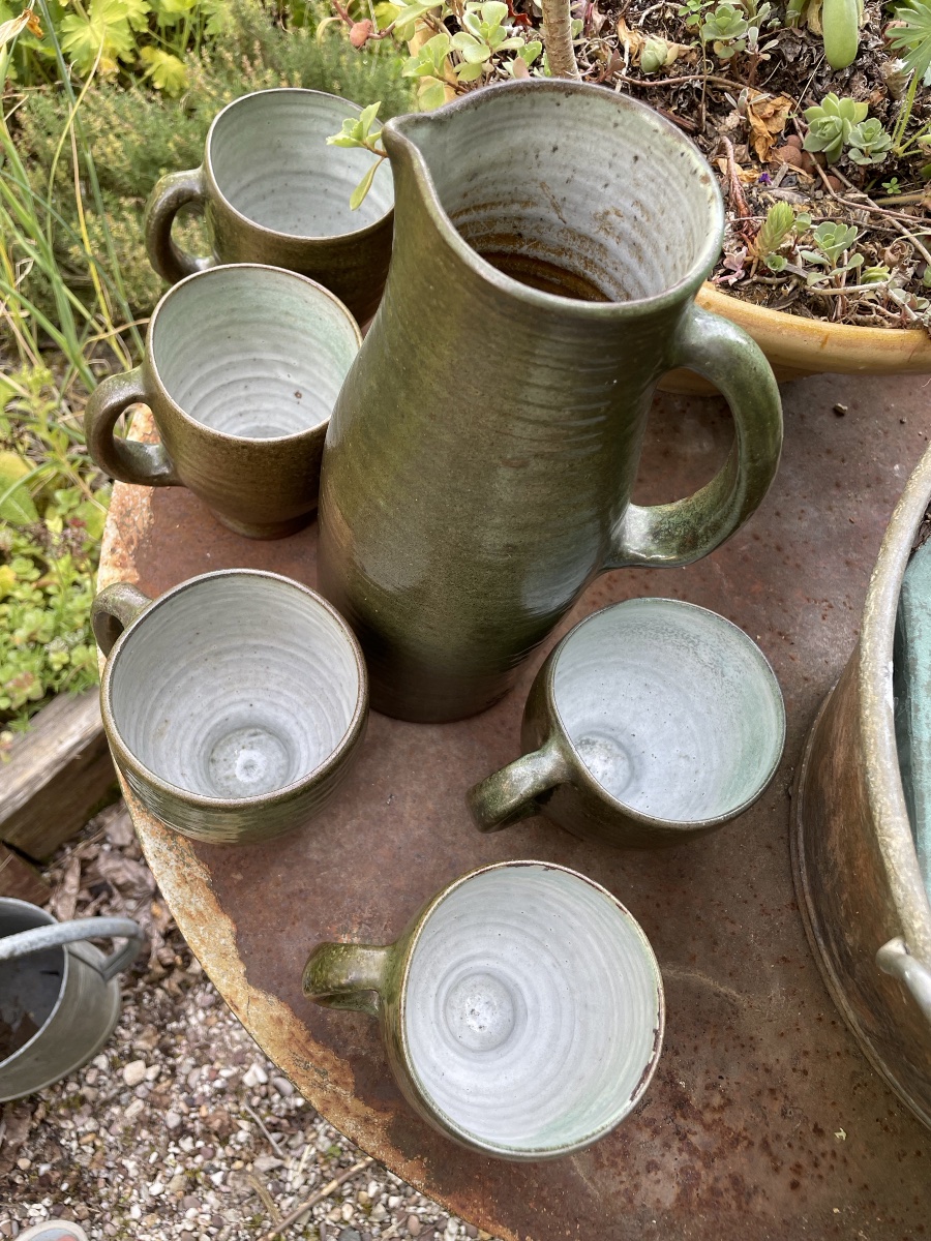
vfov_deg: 67.3
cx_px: 466
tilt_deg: -64.0
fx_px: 932
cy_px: 620
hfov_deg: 53.1
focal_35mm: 26
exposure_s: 1/121
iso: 32
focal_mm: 4.2
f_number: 1.6
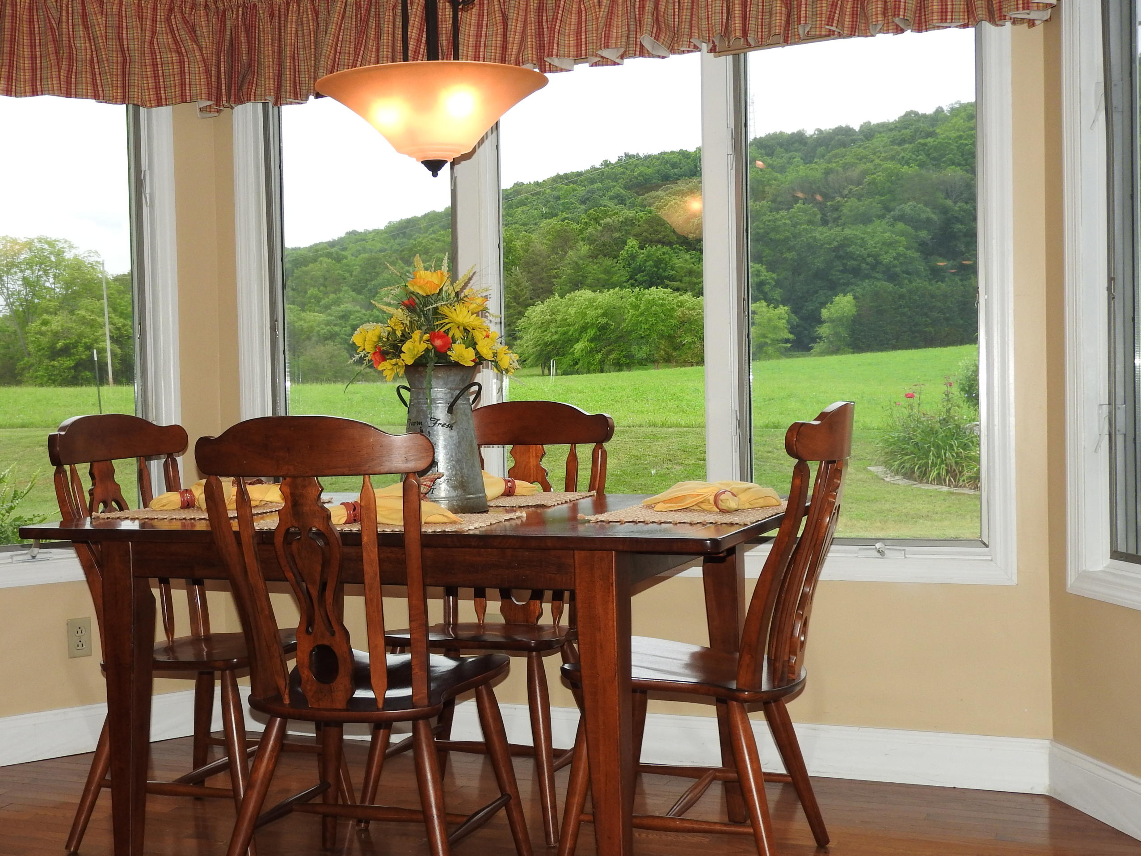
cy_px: 434
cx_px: 488
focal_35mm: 47
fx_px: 1549
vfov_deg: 30.9
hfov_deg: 40.3
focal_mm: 7.2
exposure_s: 1/200
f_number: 3.8
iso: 140
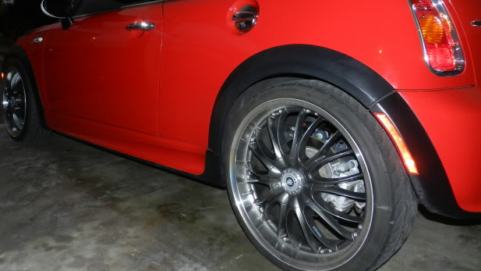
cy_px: 87
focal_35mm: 26
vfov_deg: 43.7
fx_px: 332
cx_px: 244
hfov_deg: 71.9
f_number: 3.4
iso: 200
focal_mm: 4
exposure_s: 1/30
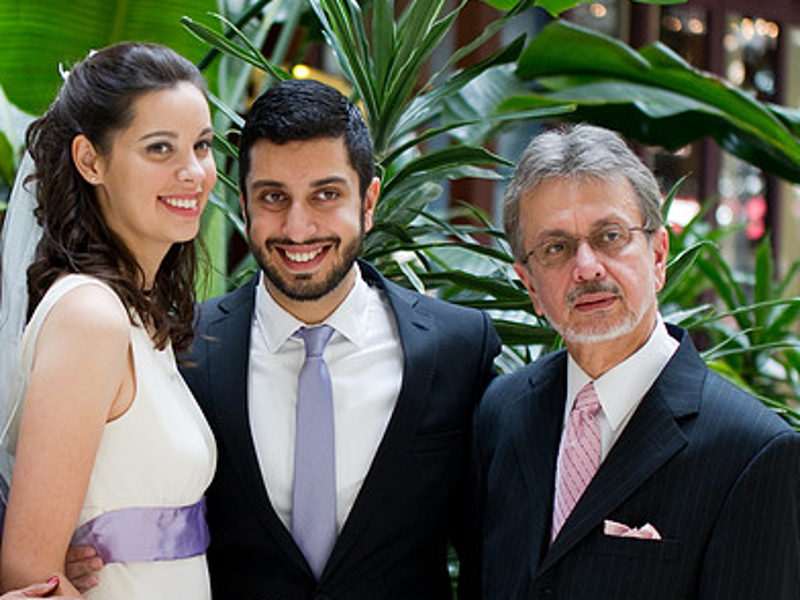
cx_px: 247
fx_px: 3443
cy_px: 383
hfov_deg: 13.2
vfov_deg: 10.0
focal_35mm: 149
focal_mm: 70
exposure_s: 1/125
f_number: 2.8
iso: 800
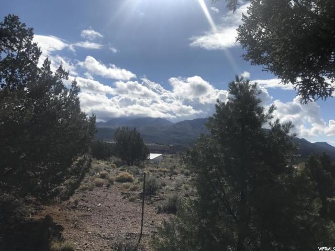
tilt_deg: +3.7
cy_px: 126
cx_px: 168
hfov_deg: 63.4
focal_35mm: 28
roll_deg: -1.7
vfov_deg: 49.7
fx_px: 271
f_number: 1.8
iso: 20
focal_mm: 3.99
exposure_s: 1/7407
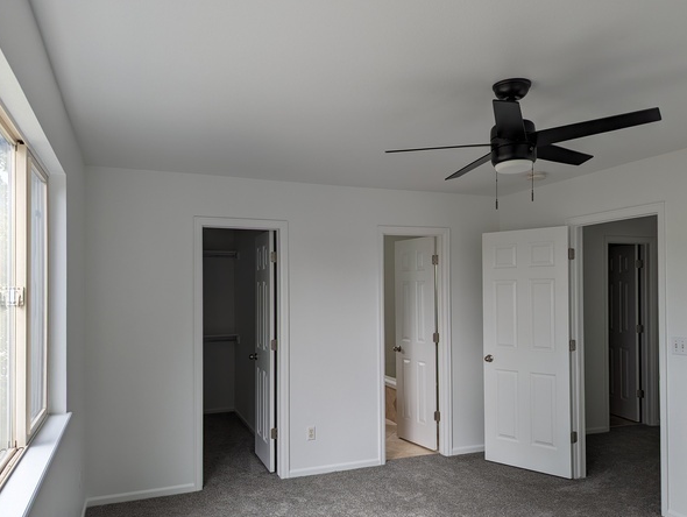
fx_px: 537
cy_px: 290
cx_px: 355
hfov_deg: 65.2
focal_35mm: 27
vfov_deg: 51.3
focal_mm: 6.81
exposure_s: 1/201
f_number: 1.85
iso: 47
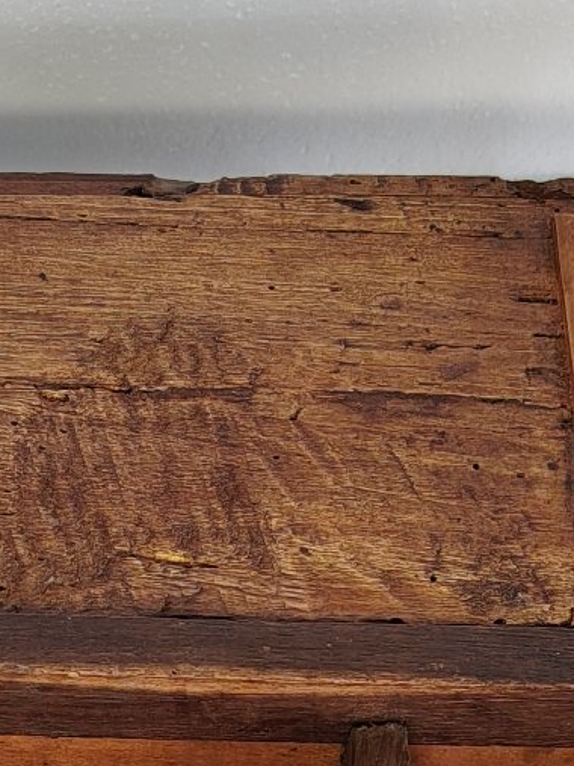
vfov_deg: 21.0
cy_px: 775
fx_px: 1991
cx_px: 186
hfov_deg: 16.4
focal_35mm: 90
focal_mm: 5.25
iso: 444
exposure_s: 1/33.3
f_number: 1.75
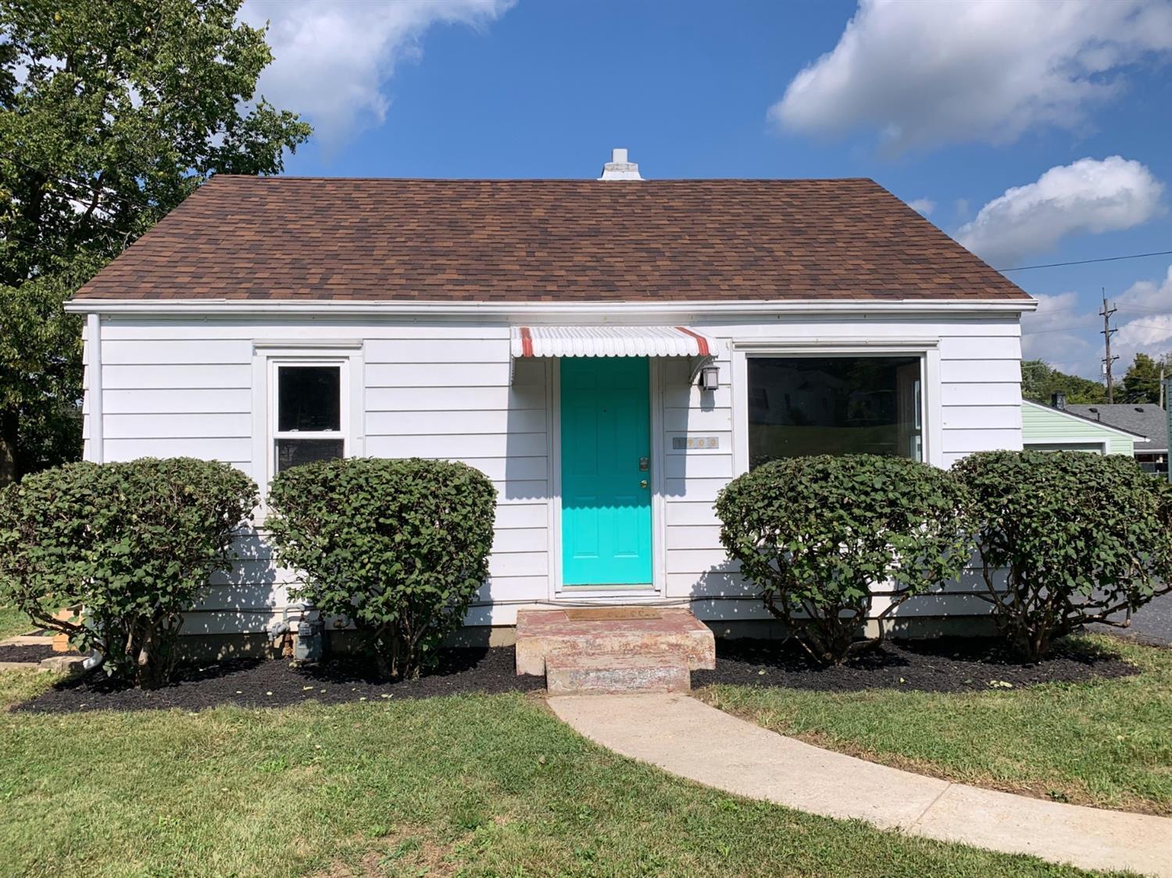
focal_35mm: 26
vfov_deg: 53.0
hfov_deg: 67.3
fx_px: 880
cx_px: 586
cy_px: 439
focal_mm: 4.25
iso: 25
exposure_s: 1/3521
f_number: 1.8
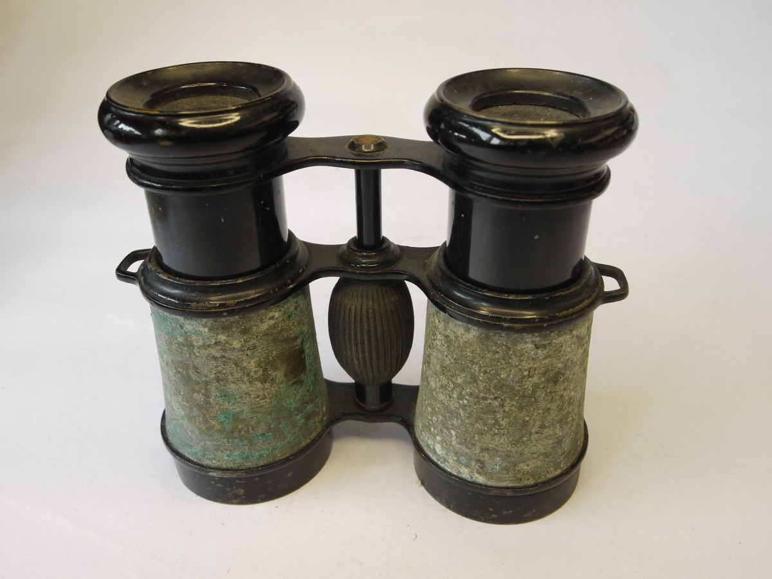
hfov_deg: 54.0
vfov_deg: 41.8
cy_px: 290
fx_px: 758
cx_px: 386
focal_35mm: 34
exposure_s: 1/10
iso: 400
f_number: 9
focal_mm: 17
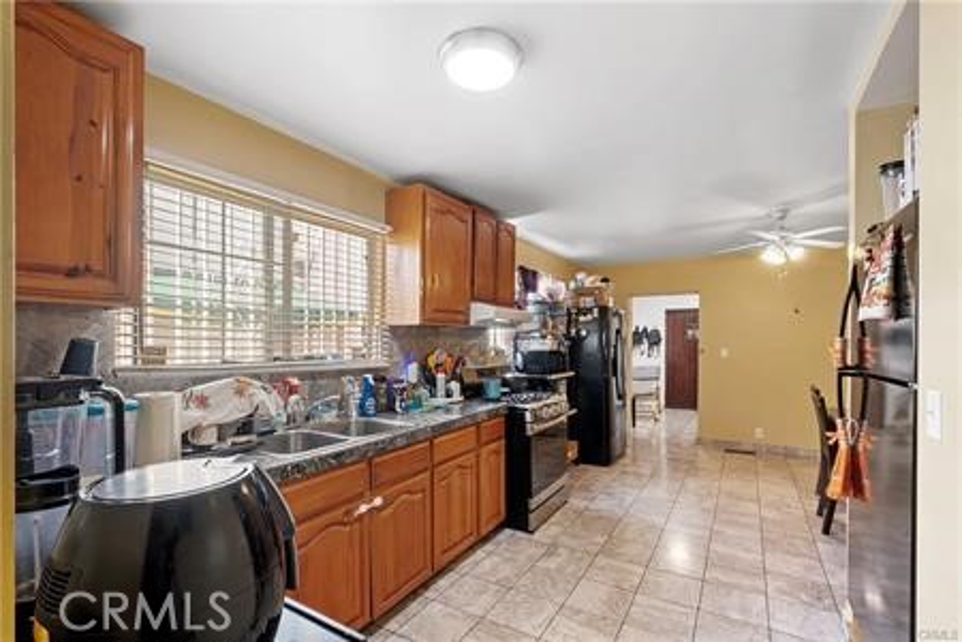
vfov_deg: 73.7
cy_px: 321
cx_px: 481
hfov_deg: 96.7
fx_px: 428
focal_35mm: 16
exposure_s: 30
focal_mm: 16
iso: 50
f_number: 22
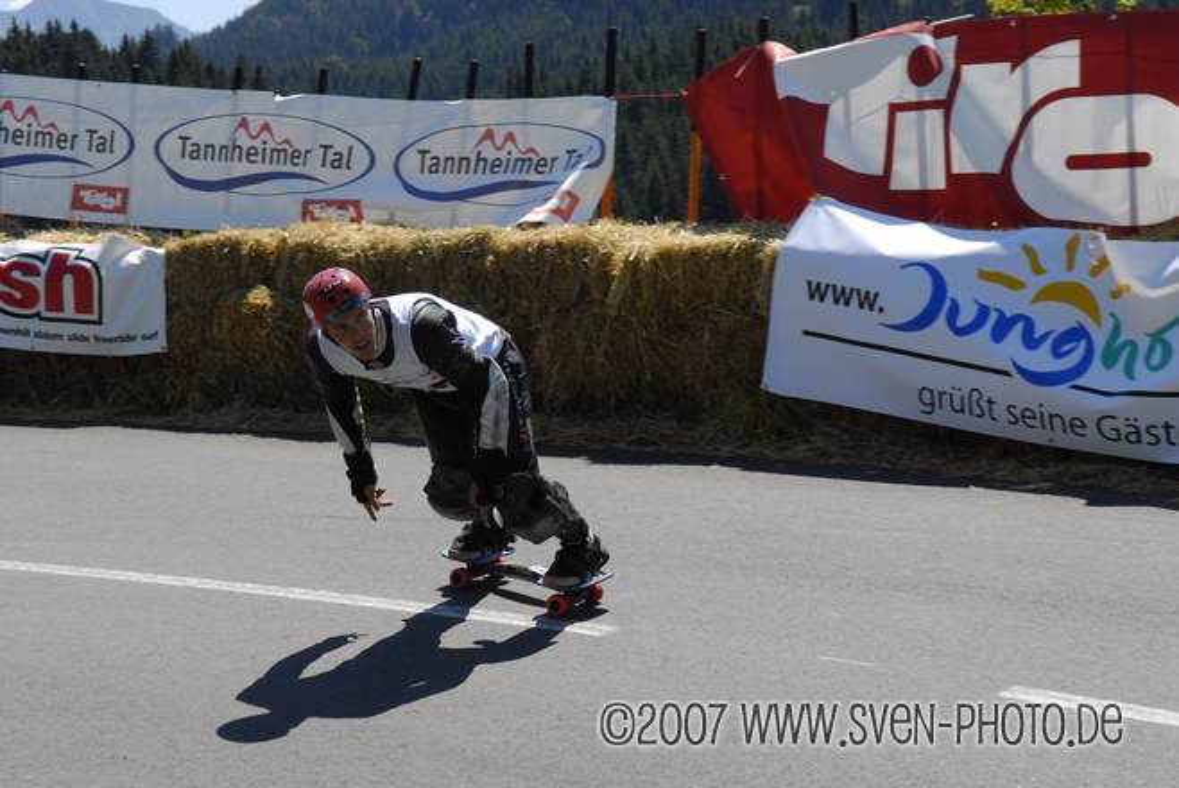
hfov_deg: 24.6
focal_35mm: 82
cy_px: 394
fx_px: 2704
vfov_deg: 16.6
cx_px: 590
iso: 320
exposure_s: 1/640
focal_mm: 55
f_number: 7.1
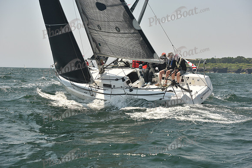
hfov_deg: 28.8
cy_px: 84
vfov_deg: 19.5
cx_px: 126
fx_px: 490
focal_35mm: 70
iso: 250
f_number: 6.3
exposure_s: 1/640
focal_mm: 70
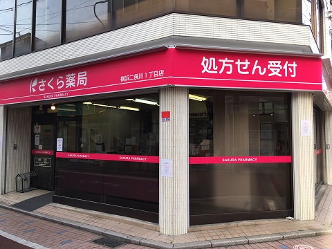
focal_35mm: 29
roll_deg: -0.2
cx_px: 166
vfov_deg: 48.2
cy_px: 124
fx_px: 278
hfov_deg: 61.7
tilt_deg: +3.1
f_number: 2.2
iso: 25
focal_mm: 4.15
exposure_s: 1/162
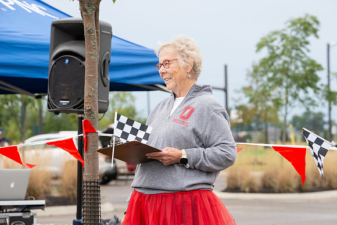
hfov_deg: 10.3
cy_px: 112
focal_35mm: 200
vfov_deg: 6.9
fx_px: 1873
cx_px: 168
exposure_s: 1/200
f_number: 10
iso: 640
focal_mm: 200
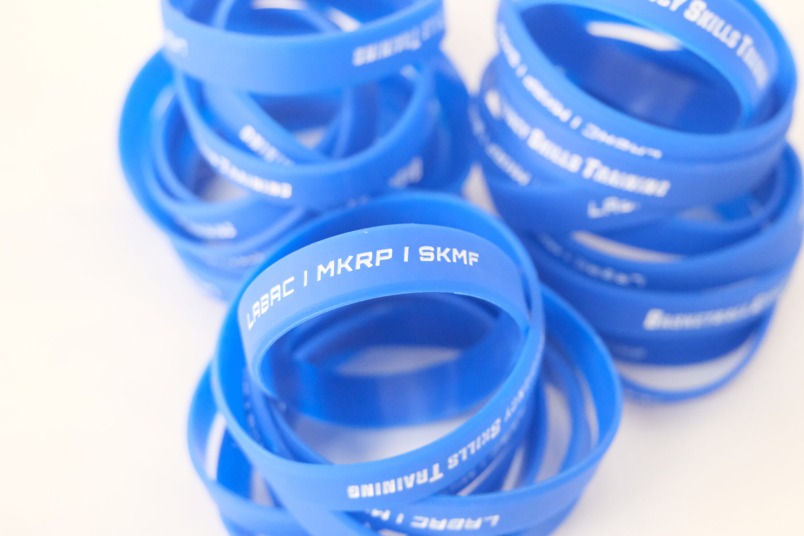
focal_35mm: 53
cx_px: 429
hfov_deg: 37.5
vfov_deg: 25.5
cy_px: 267
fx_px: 1184
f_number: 4.7
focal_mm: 30.5
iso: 6400
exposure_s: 1/70
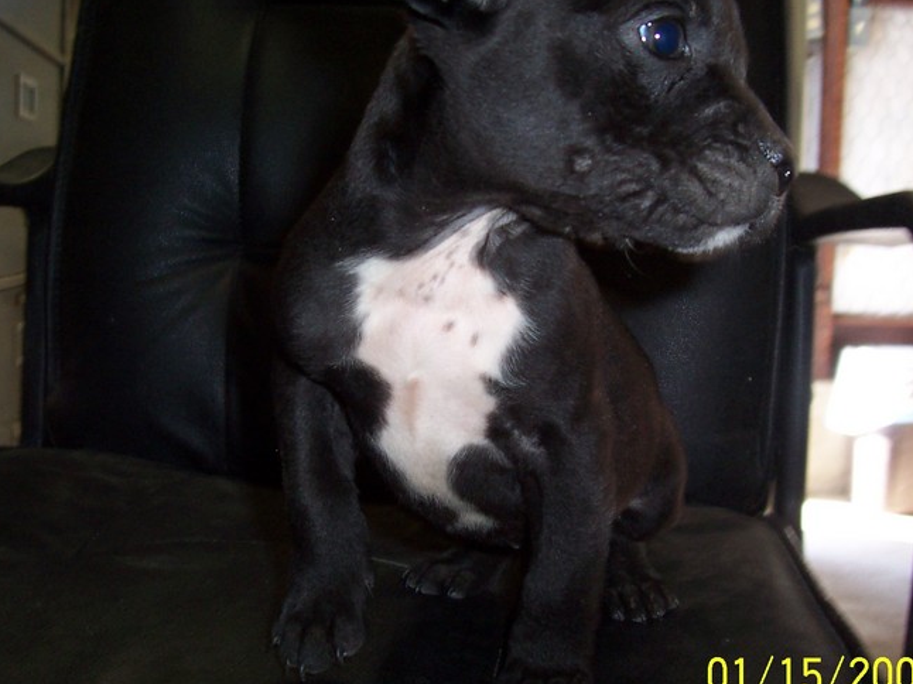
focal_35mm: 44
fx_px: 1160
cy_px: 370
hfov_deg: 43.0
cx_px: 462
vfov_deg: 32.8
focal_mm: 5.6
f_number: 2.8
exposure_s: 1/60
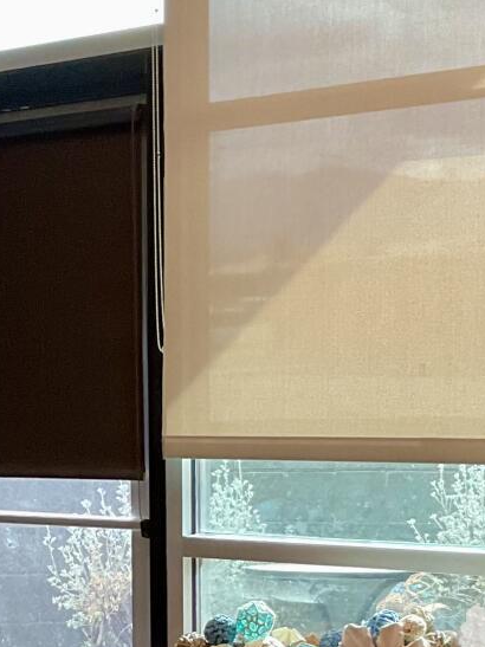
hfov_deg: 13.7
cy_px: 688
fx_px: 1981
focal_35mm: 106
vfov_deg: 18.0
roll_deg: +1.7
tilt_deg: -10.0
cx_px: -33
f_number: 1.8
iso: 125
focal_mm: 3
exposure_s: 1/60
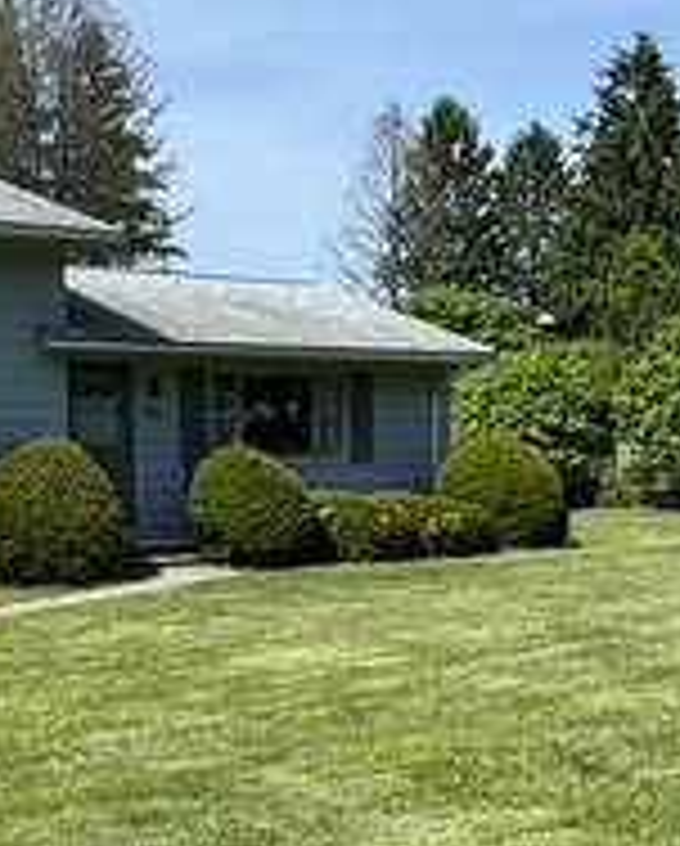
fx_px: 1456
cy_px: 572
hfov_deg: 26.3
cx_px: 284
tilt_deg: -5.4
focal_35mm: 58
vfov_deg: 32.1
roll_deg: +1.1
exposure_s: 1/1832
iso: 50
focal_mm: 2.22
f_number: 2.2
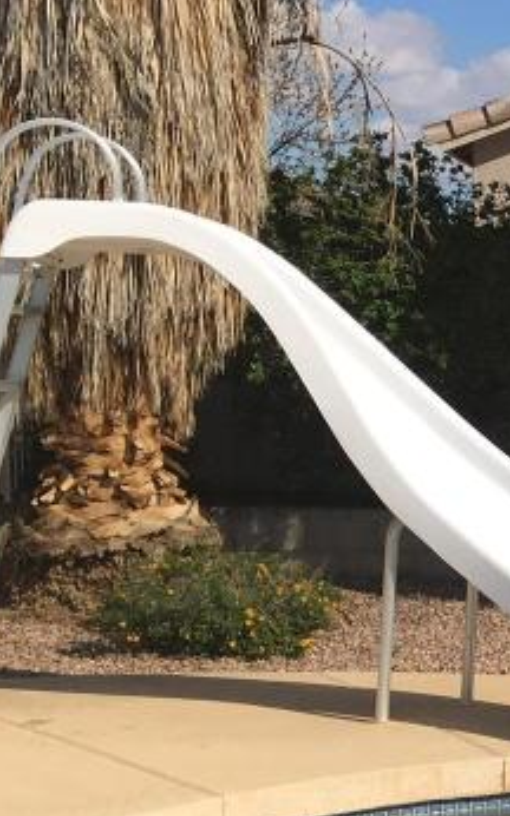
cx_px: 1107
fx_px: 2025
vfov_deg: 22.6
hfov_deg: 12.2
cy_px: 601
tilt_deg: -5.1
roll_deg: -1.6
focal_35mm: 91
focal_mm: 4.15
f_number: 2.2
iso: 25
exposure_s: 1/2024
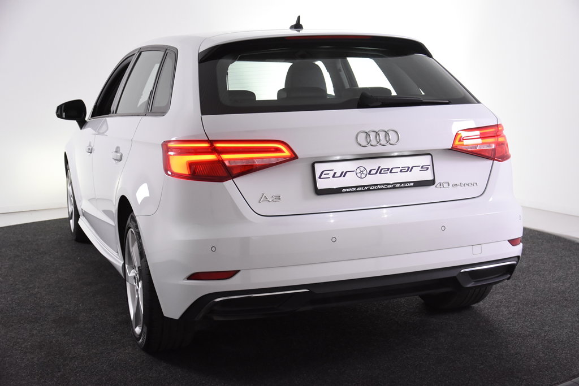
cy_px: 193
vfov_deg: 26.5
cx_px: 290
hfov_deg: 38.9
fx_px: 820
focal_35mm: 51
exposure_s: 1/100
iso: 1600
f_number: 4.5
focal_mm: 34
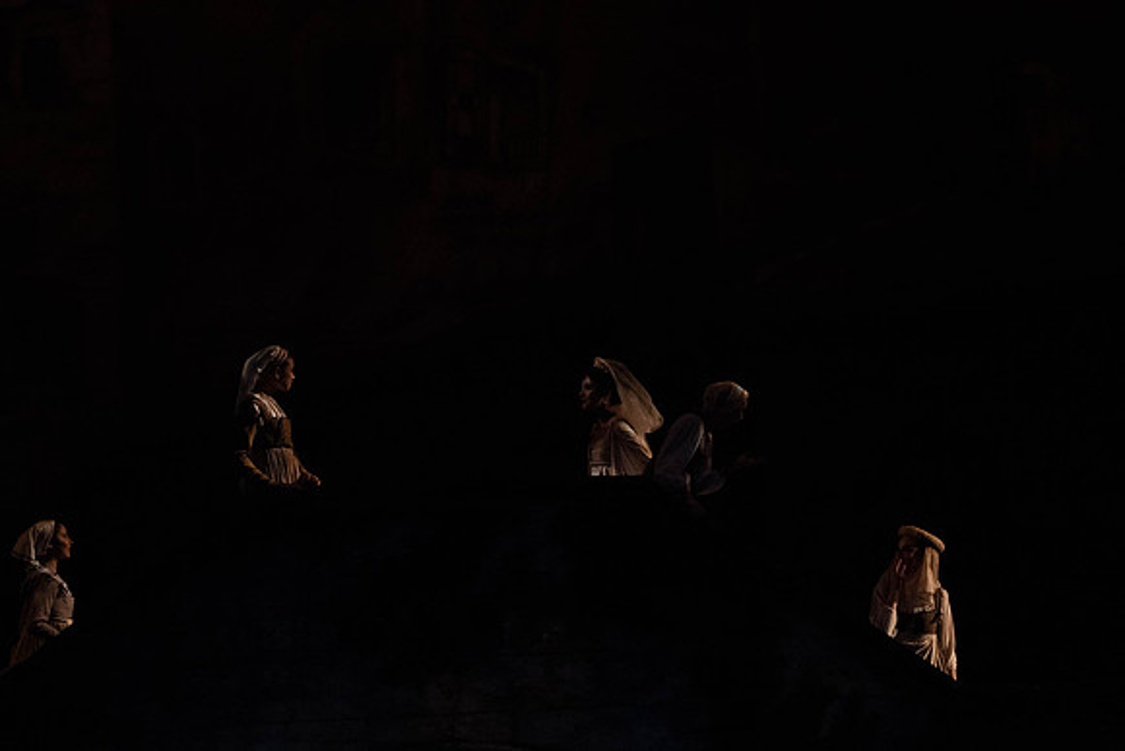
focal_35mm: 271
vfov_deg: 5.1
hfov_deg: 7.6
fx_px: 8470
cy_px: 376
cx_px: 562
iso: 8000
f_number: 5.6
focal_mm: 271
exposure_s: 1/250
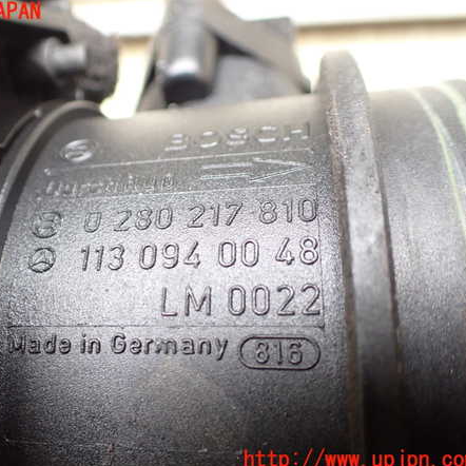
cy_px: 236
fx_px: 548
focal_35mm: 36
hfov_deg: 45.5
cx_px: 166
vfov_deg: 46.0
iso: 800
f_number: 2.3
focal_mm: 5.4
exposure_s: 1/40
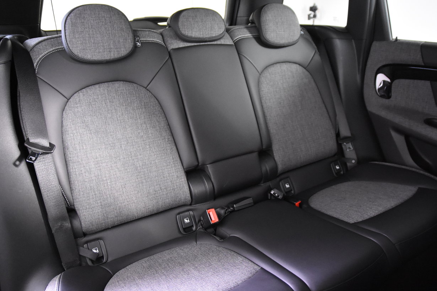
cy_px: 146
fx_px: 322
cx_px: 222
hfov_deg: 68.3
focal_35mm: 27
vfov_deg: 48.7
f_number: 2.8
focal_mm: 17
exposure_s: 1/25
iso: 5000
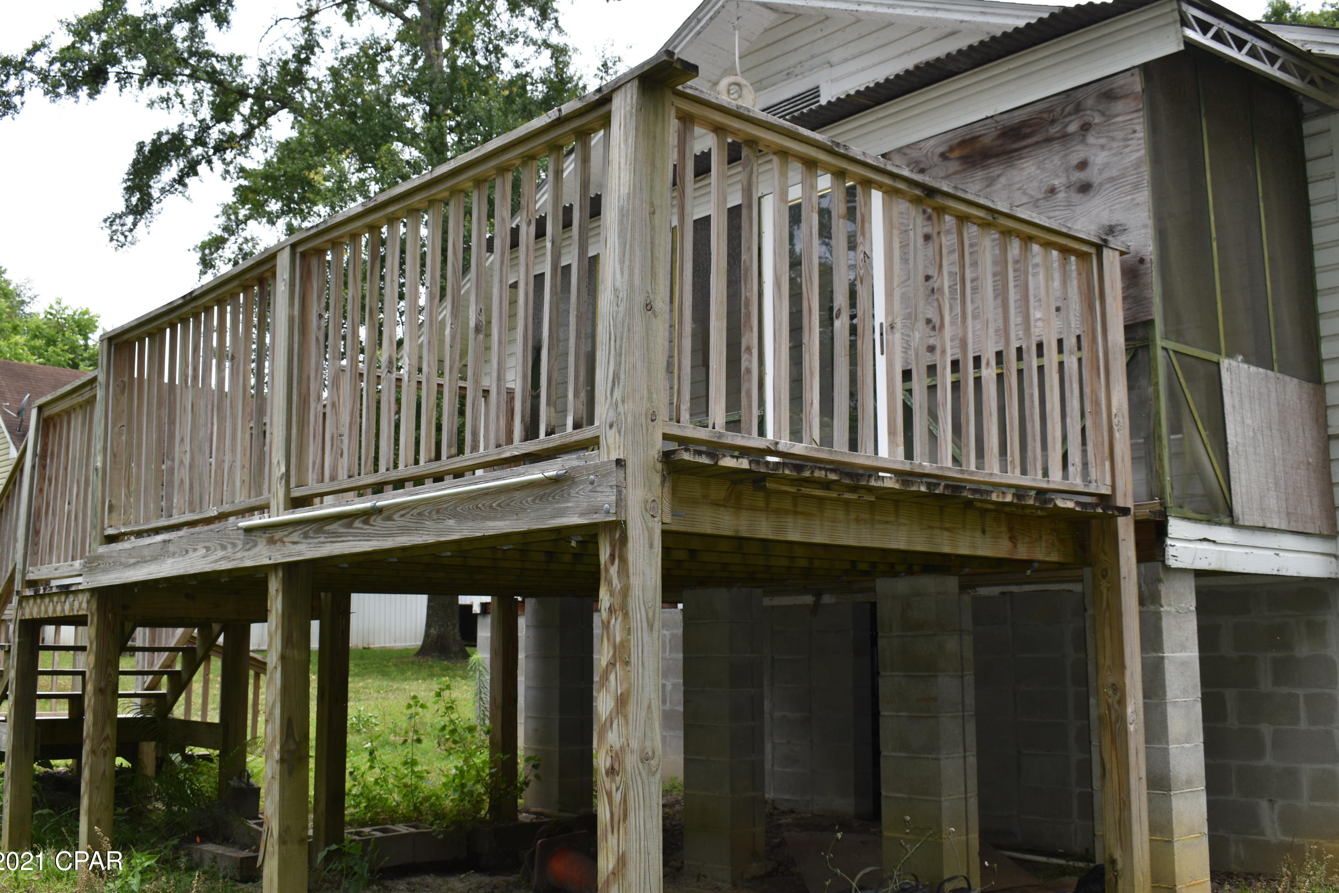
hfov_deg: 51.9
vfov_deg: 35.9
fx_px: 1376
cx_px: 658
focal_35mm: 37
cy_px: 443
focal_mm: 24
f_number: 7.1
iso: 100
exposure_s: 1/200
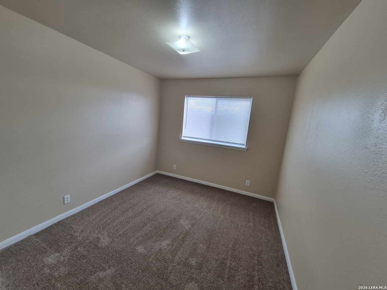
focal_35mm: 13
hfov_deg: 106.2
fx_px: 145
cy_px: 145
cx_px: 194
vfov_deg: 89.9
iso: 100
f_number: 2.2
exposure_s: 1/60
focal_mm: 1.74
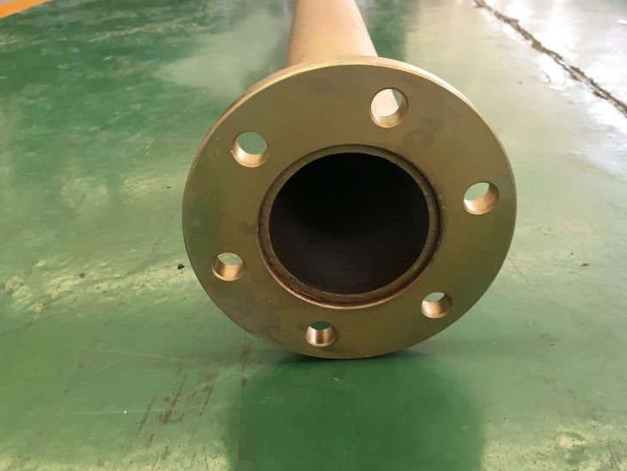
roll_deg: +2.3
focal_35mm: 32
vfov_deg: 44.1
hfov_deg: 56.8
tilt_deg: -30.4
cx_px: 323
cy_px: 255
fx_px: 580
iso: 64
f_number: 2.2
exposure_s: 1/33
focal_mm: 4.15
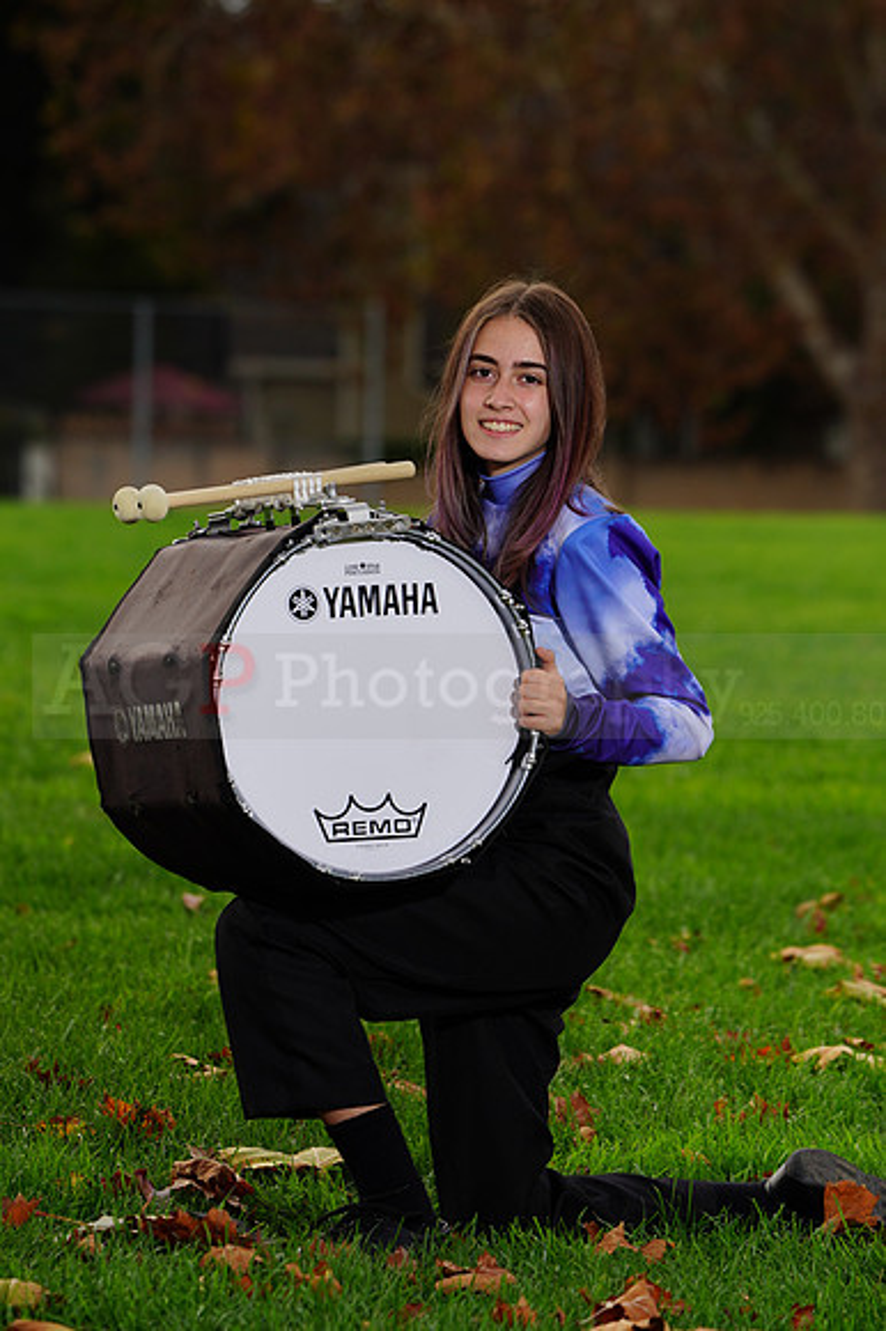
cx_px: 443
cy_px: 666
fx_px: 9461
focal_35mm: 256
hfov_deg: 5.4
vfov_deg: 8.0
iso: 160
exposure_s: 1/160
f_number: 8
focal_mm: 256
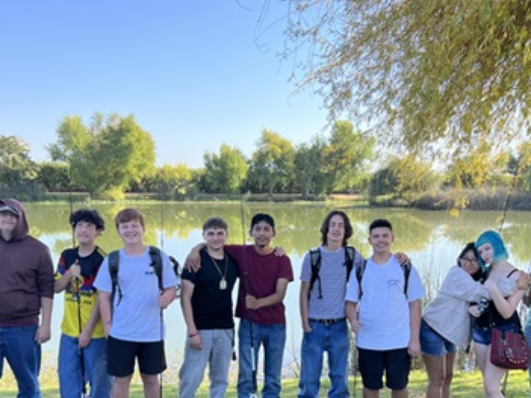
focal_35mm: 42
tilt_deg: -9.3
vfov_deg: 33.8
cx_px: 285
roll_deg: -0.4
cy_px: 288
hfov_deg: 44.8
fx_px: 644
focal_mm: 5.7
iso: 50
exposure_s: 1/957
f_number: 1.5
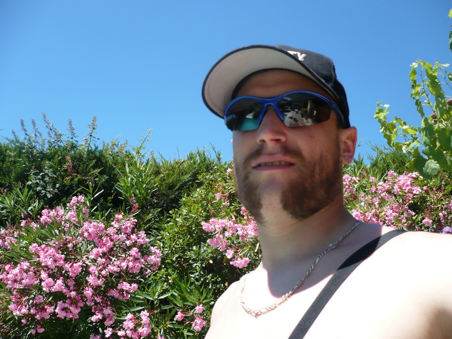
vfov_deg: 40.7
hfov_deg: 52.6
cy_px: 170
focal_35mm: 35
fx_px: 457
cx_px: 226
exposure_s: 1/800
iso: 100
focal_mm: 5.8
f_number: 2.8
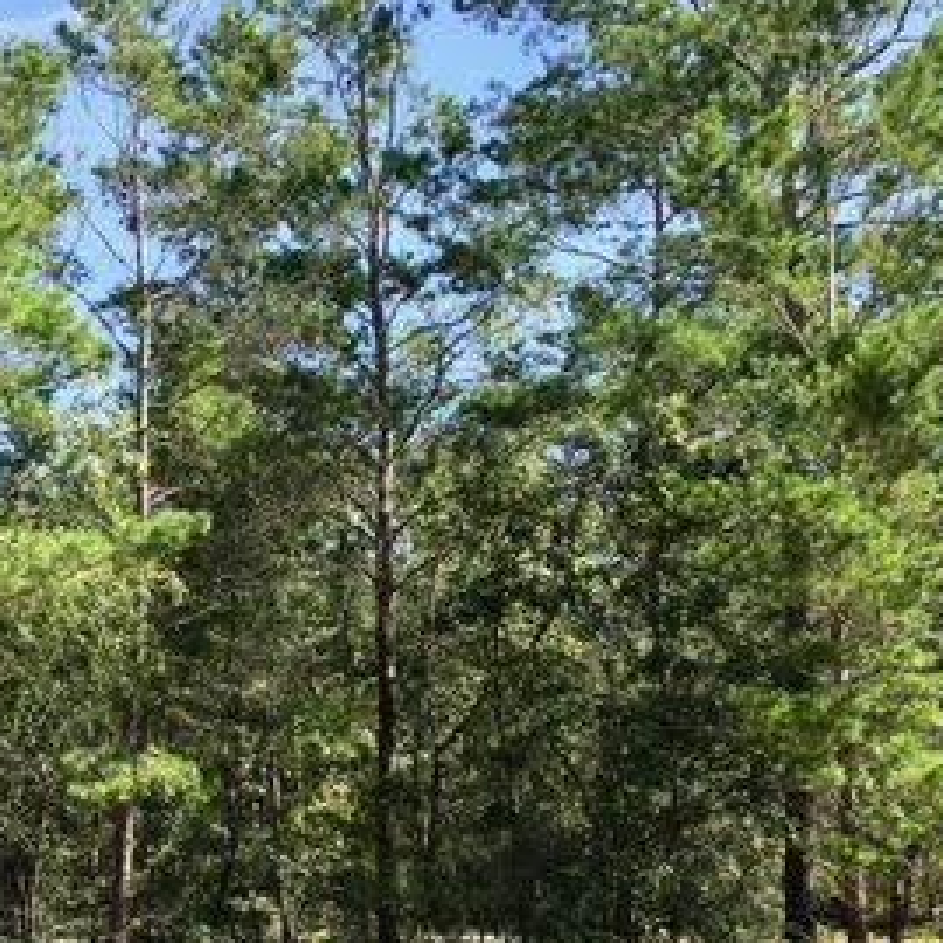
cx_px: 210
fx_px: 1880
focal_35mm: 61
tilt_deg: +5.3
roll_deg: -0.2
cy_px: 599
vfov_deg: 28.0
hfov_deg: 27.7
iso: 25
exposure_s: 1/693
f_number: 2.2
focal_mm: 4.15
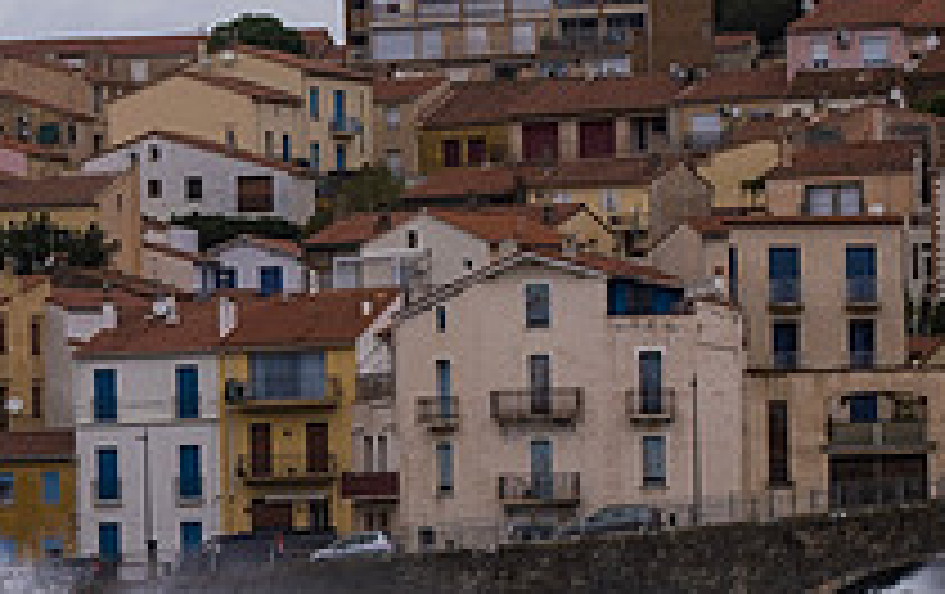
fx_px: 7481
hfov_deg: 7.2
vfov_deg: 4.5
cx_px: 76
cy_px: 713
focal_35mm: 290
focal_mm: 67.1
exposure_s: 1/500
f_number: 5.6
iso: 160
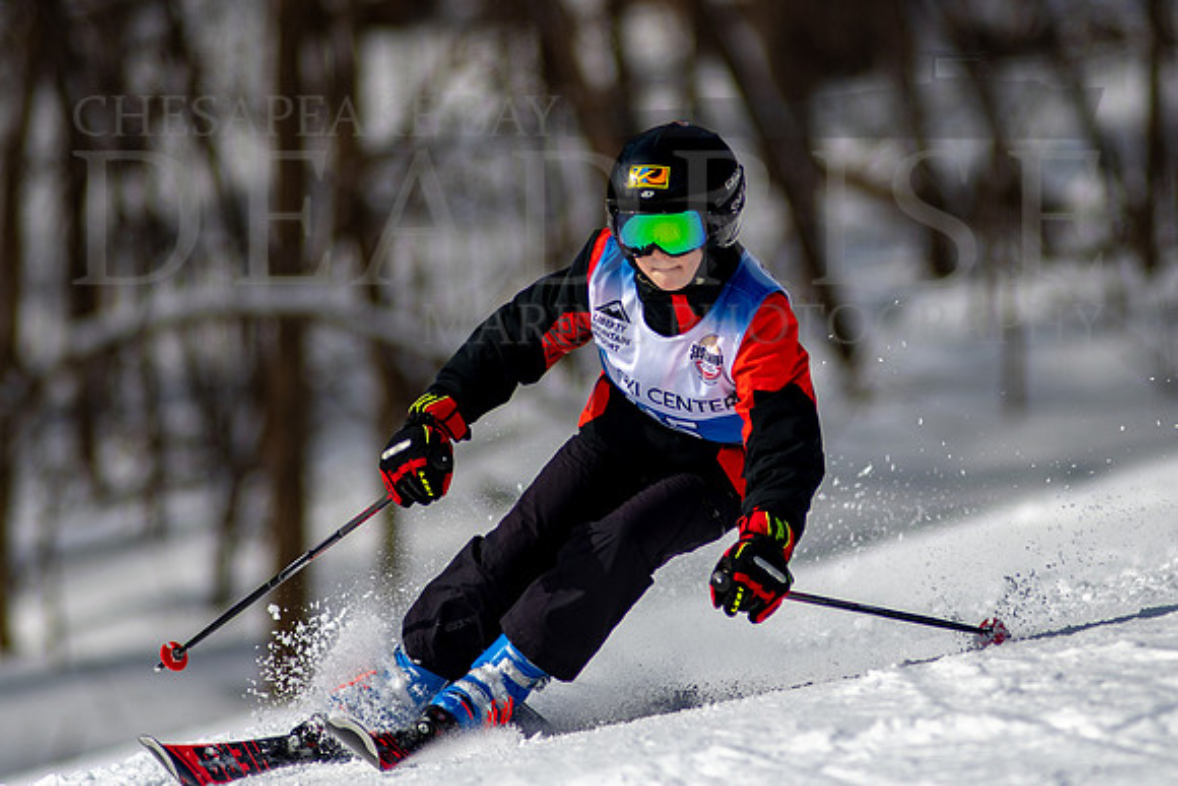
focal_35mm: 584
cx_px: 681
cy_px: 276
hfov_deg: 3.5
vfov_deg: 2.4
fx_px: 19114
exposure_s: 1/6400
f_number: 2.8
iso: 100
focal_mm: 300
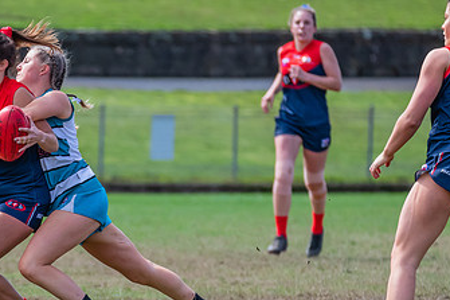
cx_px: 72
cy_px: 258
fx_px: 9170
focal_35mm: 734
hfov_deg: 2.8
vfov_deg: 1.9
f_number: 6.3
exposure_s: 1/1600
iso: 800
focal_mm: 300
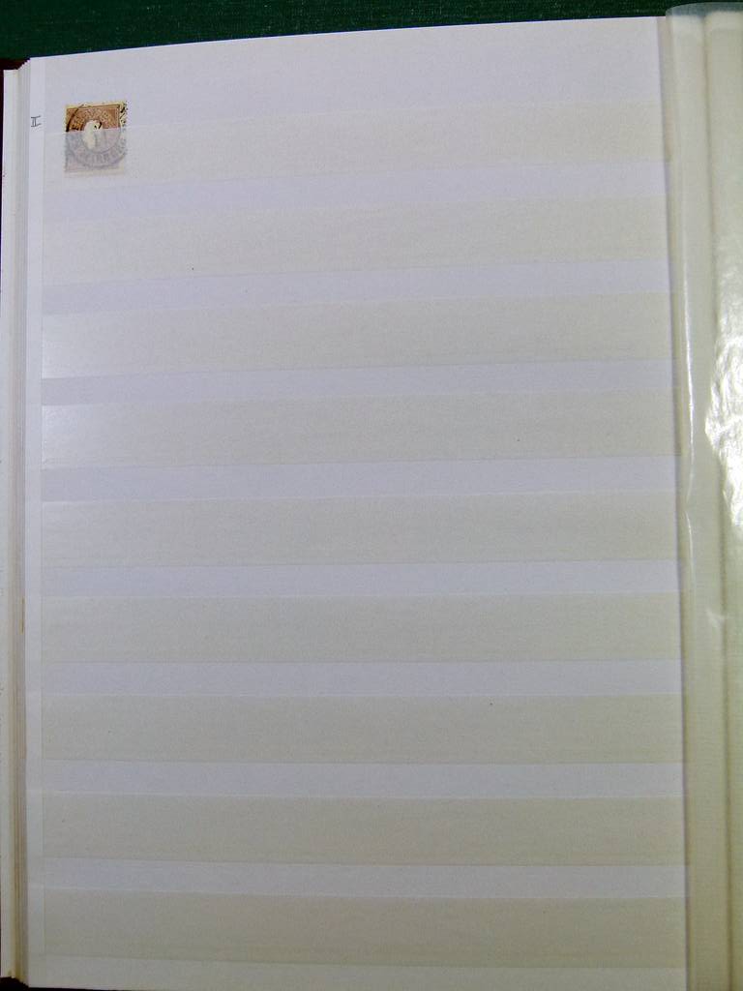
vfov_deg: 52.6
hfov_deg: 40.7
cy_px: 496
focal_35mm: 35
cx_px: 372
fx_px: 1002
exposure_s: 1/125
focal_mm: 6.3
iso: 100
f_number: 4
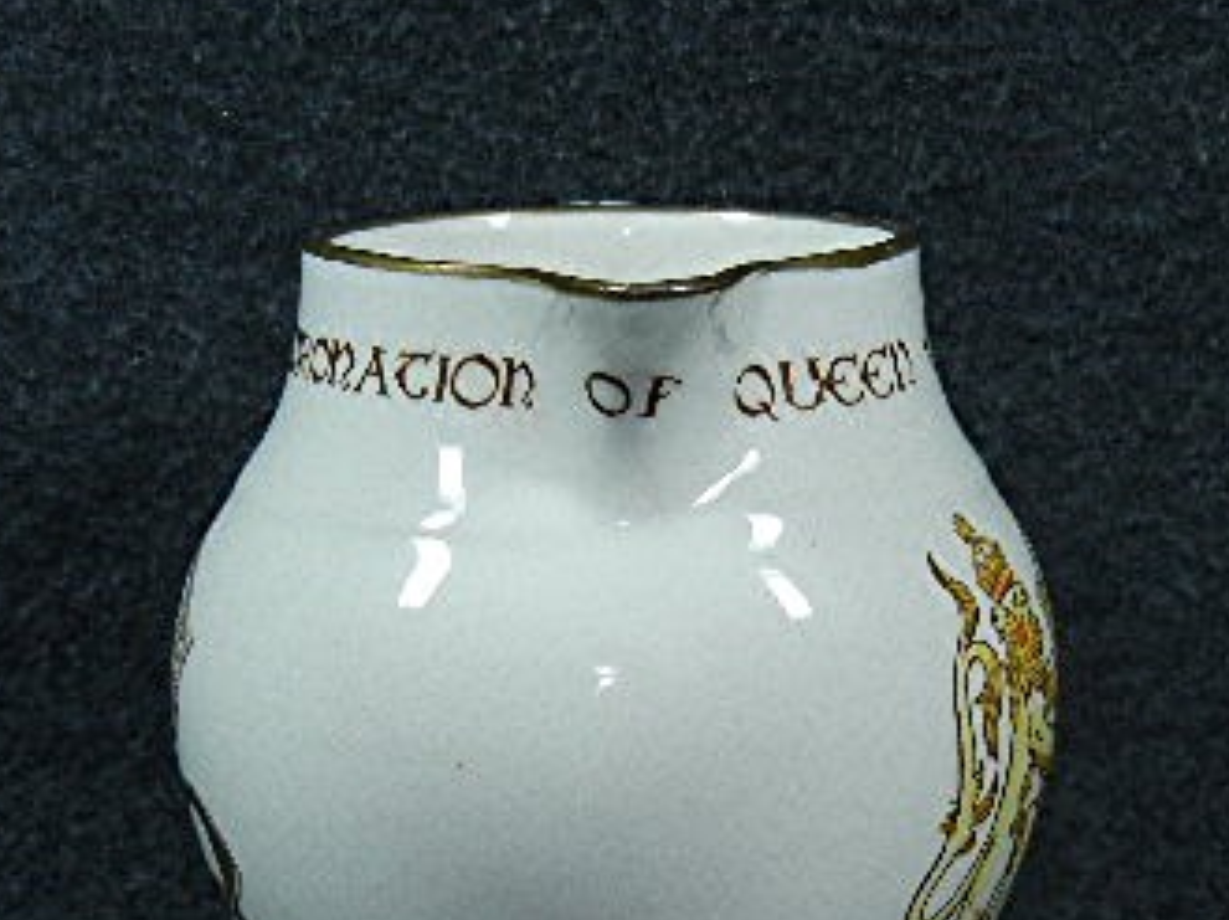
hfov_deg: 14.9
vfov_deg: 11.2
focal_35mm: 132
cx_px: 659
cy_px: 726
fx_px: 4683
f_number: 4.1
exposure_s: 1/31.3
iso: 217
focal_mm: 12.2
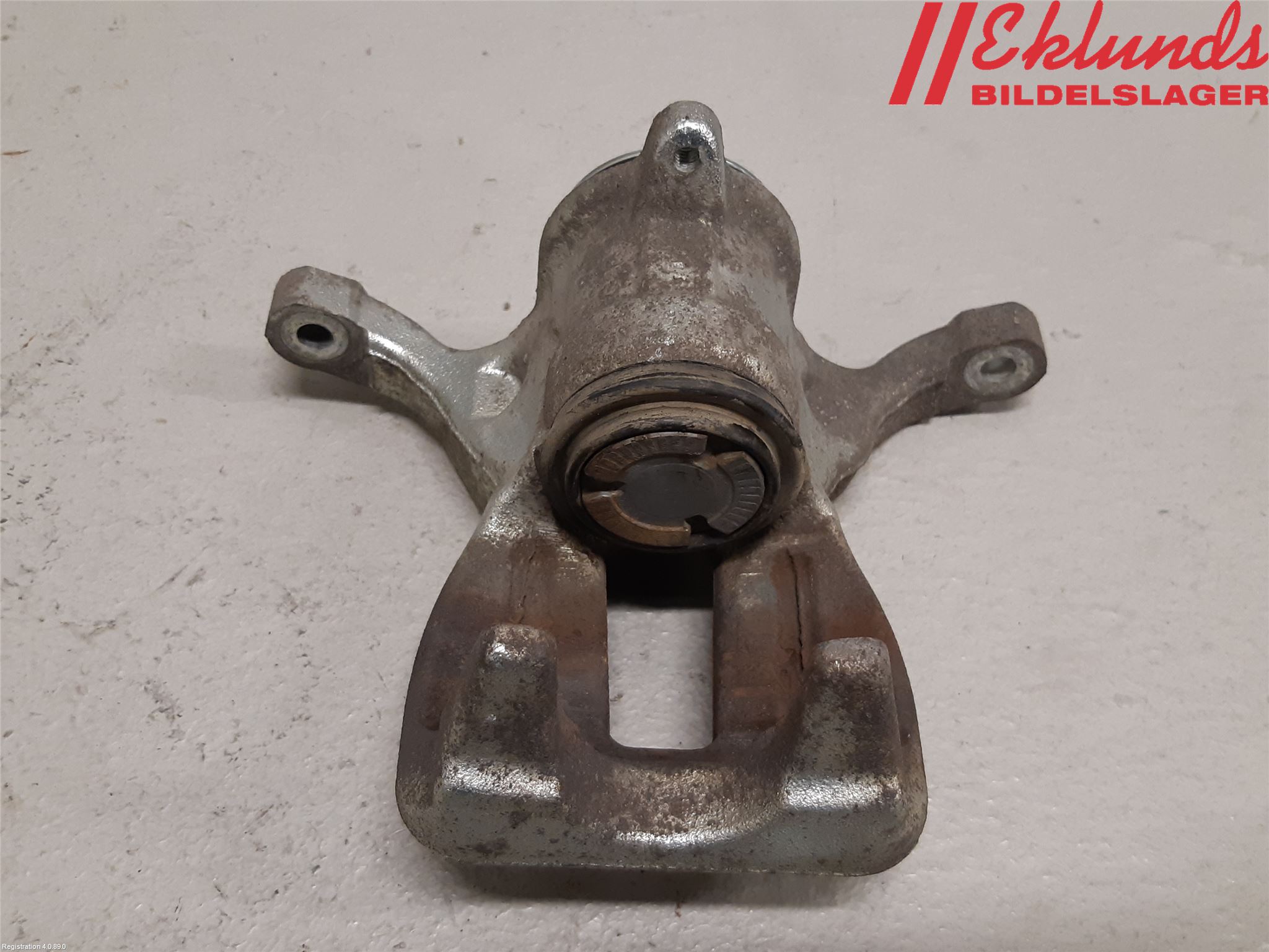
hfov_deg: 67.3
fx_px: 953
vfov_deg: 53.1
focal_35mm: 26
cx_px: 634
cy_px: 476
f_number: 1.7
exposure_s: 1/50
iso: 160
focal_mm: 3.93
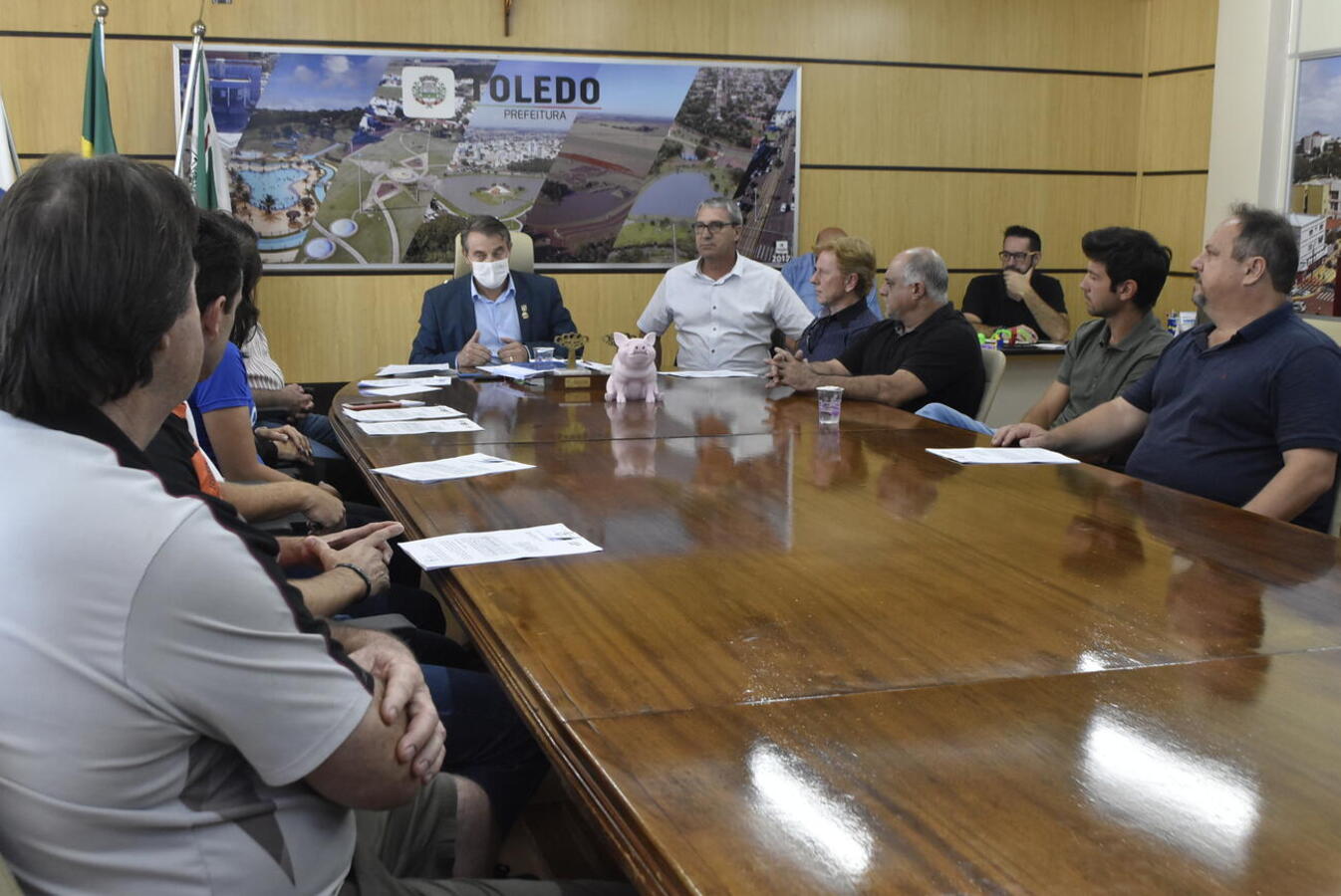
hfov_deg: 49.5
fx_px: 1454
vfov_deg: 34.3
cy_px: 448
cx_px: 670
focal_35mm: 39
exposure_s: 1/60
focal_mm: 26
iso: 2000
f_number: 6.7
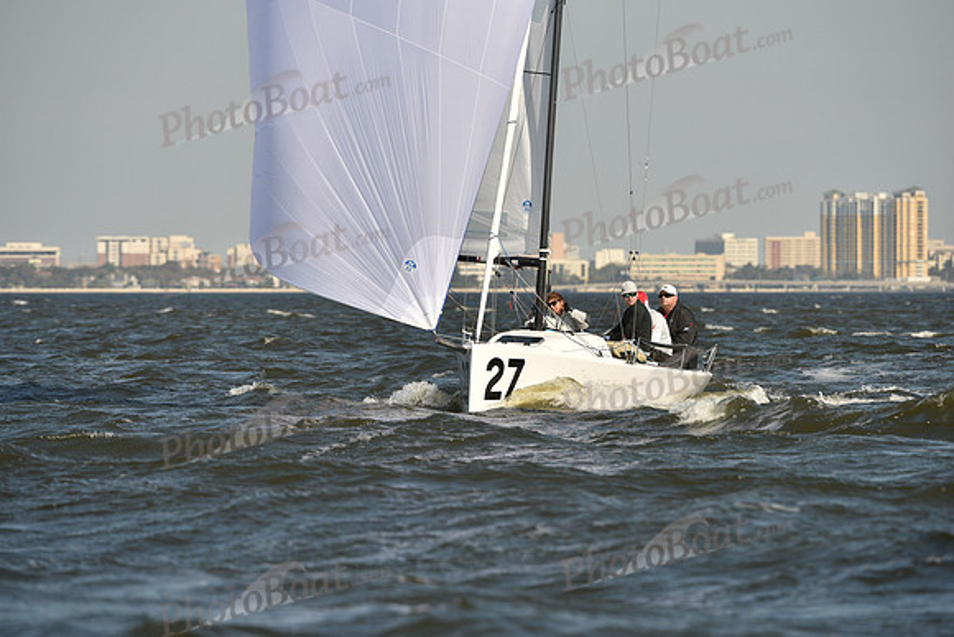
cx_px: 477
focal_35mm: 340
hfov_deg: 6.1
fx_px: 9012
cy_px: 318
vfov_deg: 4.0
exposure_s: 1/1250
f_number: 7.1
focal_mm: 340
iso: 250
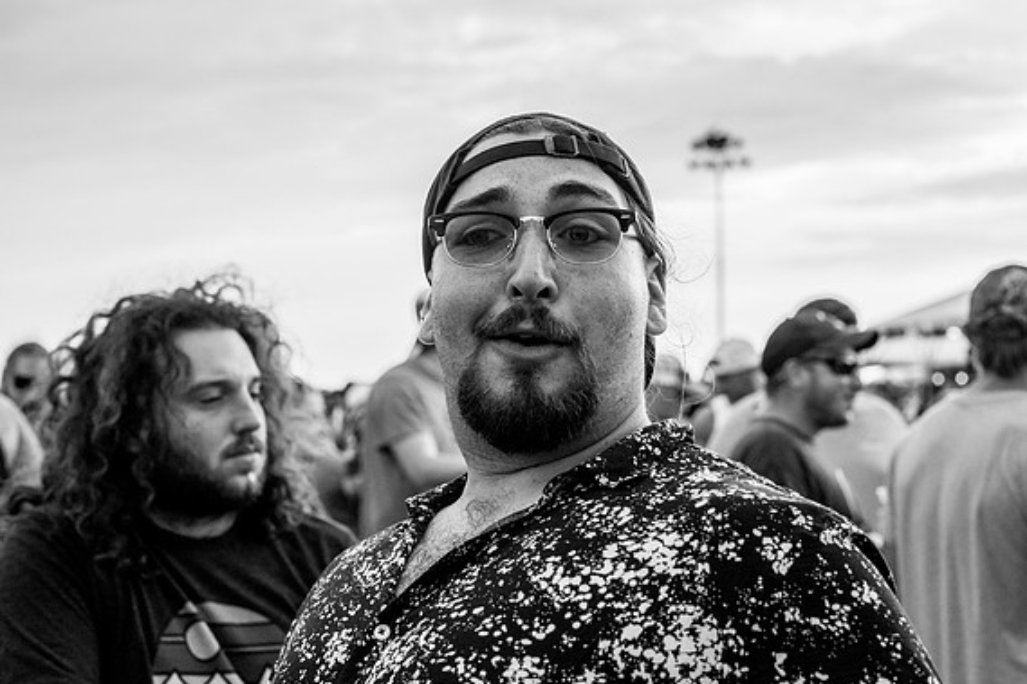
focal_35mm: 51
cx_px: 509
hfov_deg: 38.9
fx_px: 1454
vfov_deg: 26.5
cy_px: 344
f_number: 5.6
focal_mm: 50
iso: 800
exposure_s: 1/1250
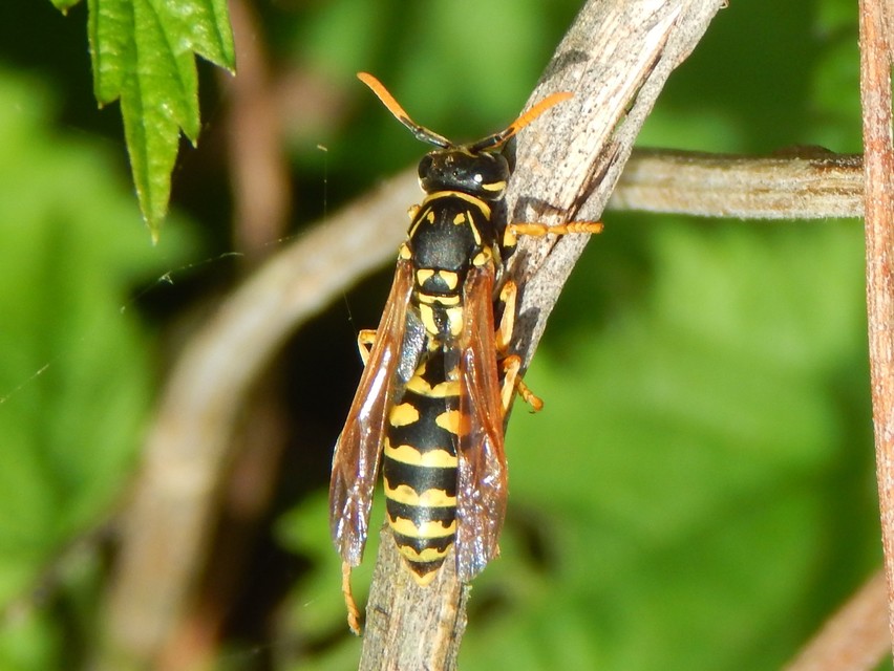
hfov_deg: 7.9
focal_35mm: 250
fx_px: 6460
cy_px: 336
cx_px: 447
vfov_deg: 6.0
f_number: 5.6
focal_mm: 44.9
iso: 125
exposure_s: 1/200
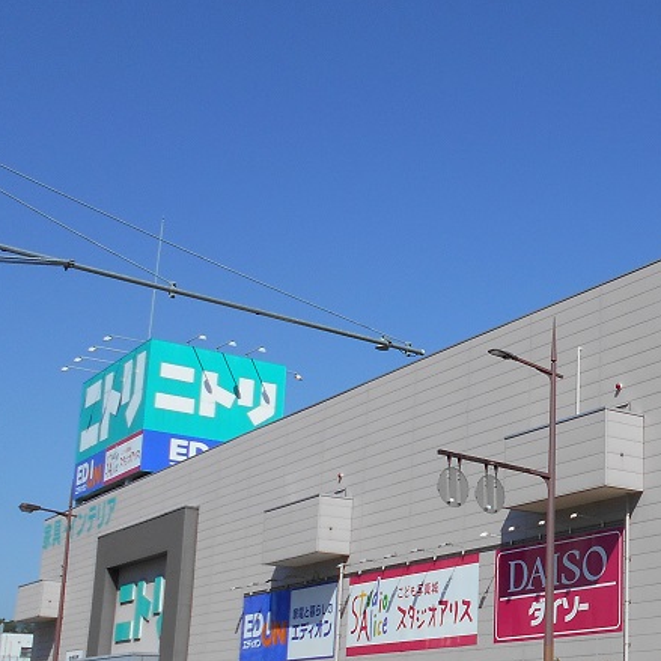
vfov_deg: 31.3
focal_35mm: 54
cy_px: 452
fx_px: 1167
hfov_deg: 29.2
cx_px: 686
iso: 80
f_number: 3.2
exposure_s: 1/1600
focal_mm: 4.6
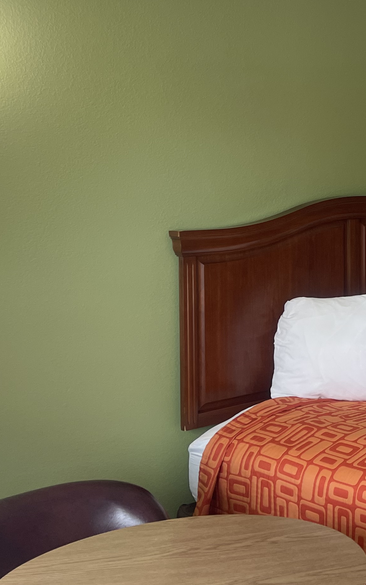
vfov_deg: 33.7
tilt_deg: -1.7
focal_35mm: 60
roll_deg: -0.4
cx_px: 523
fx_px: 957
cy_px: 191
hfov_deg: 19.3
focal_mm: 5.1
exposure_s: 1/60
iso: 80
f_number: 1.6
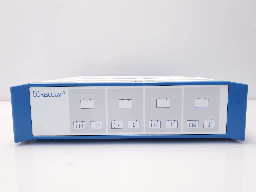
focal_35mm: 26
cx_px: 128
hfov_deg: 67.3
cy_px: 96
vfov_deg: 53.1
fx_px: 192
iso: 80
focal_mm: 4.3
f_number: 2.4
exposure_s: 1/50
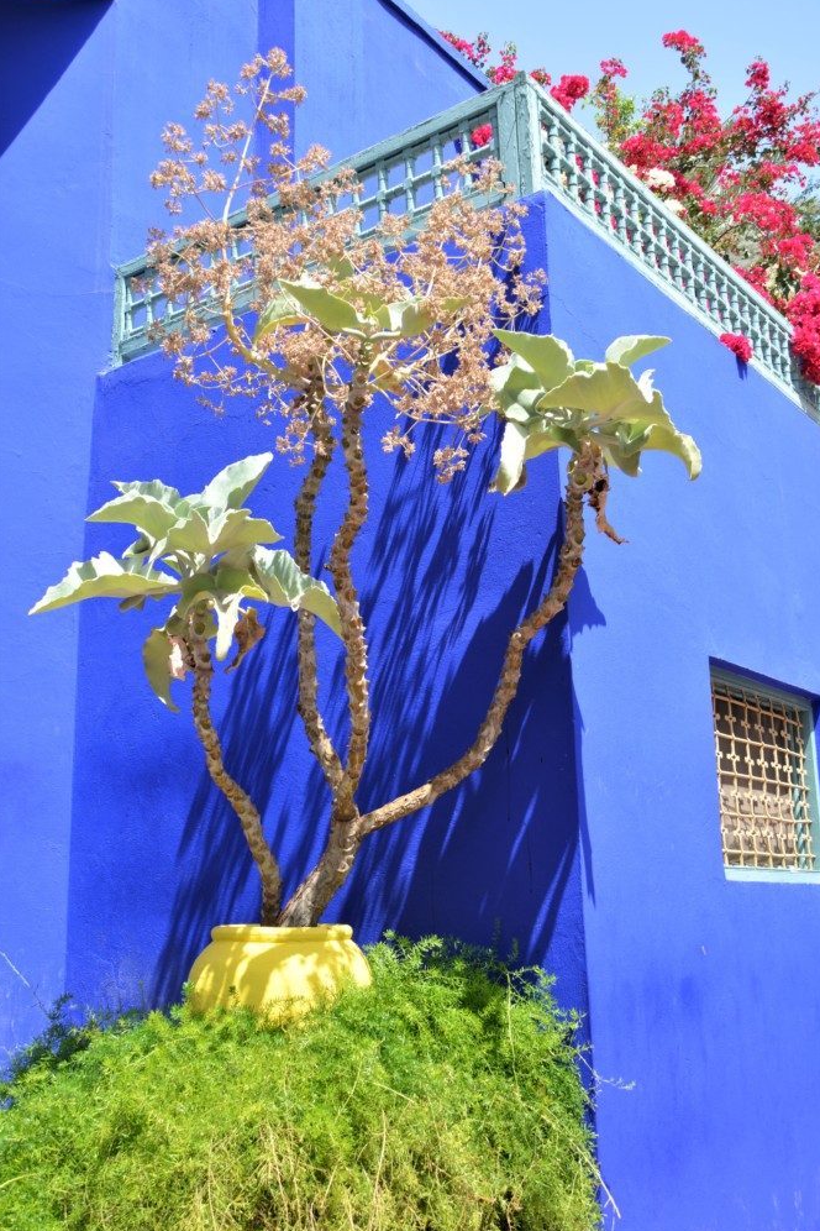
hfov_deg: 35.9
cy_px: 604
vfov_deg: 51.9
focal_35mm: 37
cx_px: 414
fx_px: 1264
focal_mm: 24
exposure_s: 1/250
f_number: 8
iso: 180
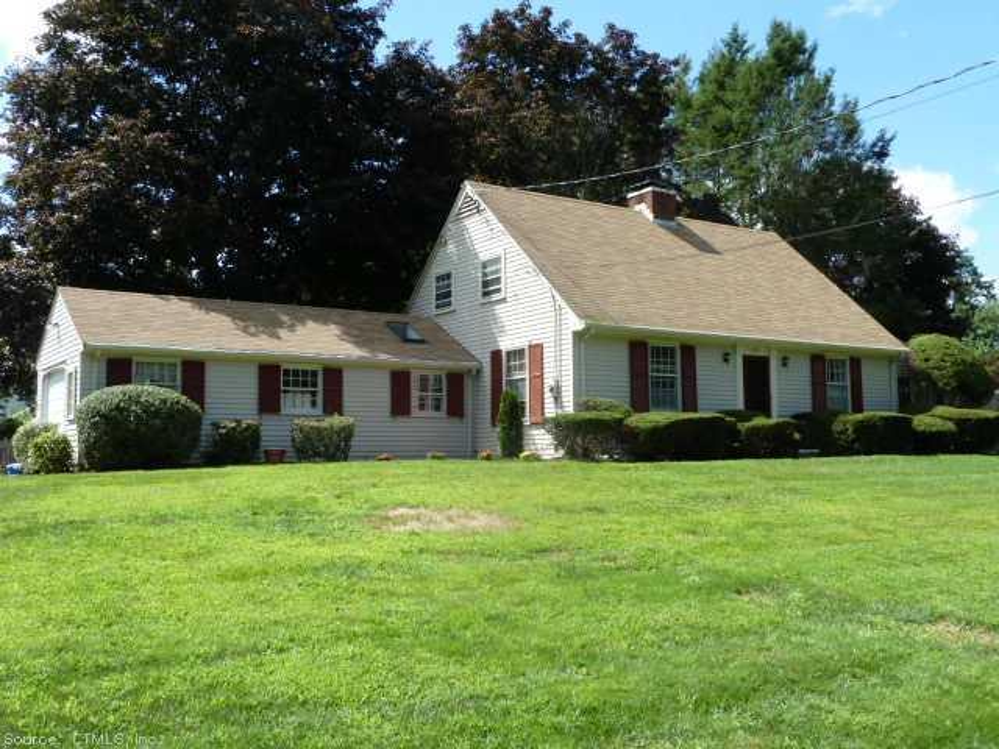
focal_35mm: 35
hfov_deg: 52.6
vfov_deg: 40.7
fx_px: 1010
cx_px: 500
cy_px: 374
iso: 80
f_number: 4
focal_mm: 5.7
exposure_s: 1/320
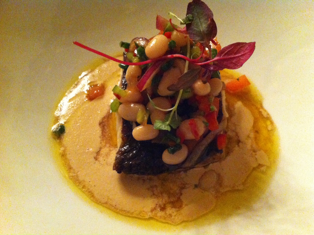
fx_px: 317
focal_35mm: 35
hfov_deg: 52.7
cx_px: 157
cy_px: 118
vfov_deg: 40.6
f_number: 2.8
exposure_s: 1/15
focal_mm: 3.85
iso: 1000
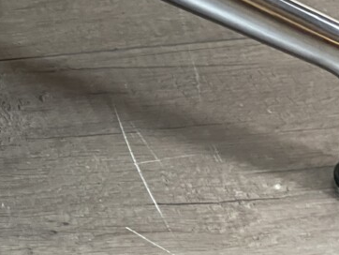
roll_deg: -0.8
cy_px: -36
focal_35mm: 212
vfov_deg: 7.0
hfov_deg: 9.0
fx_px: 2078
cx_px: -198
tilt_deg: -36.5
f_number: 2.2
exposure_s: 1/50
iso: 200
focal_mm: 7.5
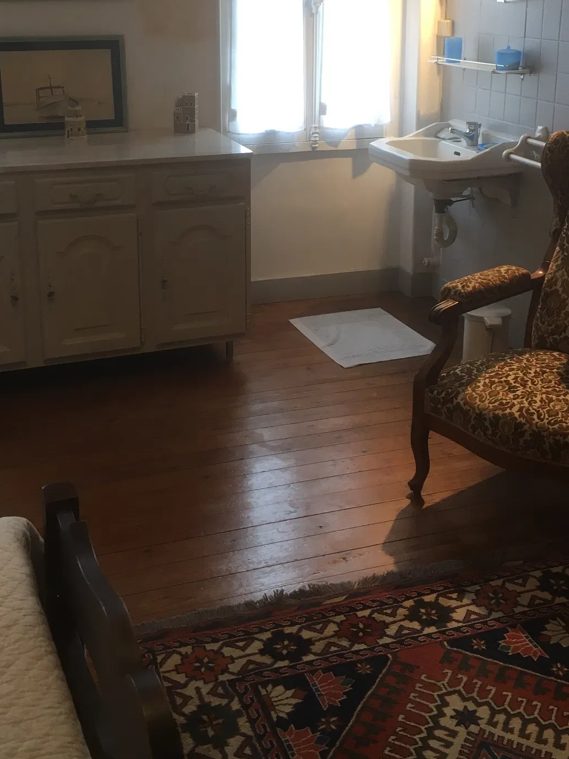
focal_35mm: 45
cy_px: 229
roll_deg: -0.2
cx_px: 278
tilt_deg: -15.1
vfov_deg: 41.3
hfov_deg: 32.2
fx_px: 986
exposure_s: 1/33
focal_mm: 4.15
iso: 64
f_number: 2.2
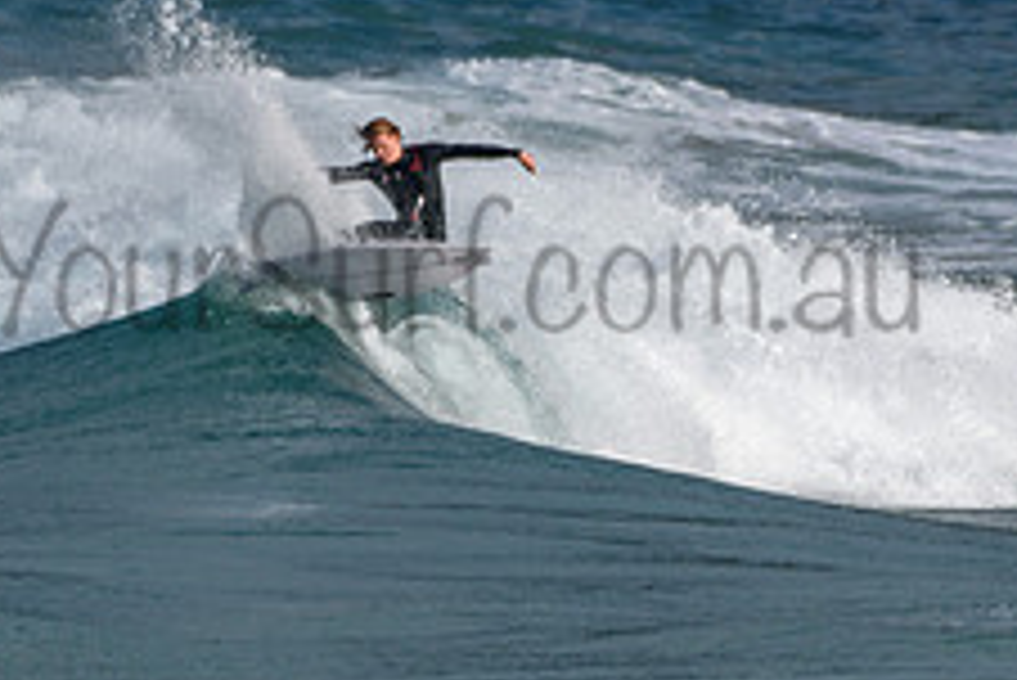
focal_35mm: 1926
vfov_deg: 0.7
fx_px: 54442
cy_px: 227
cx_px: 446
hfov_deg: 1.1
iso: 220
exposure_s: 1/2000
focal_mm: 500
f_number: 5.6
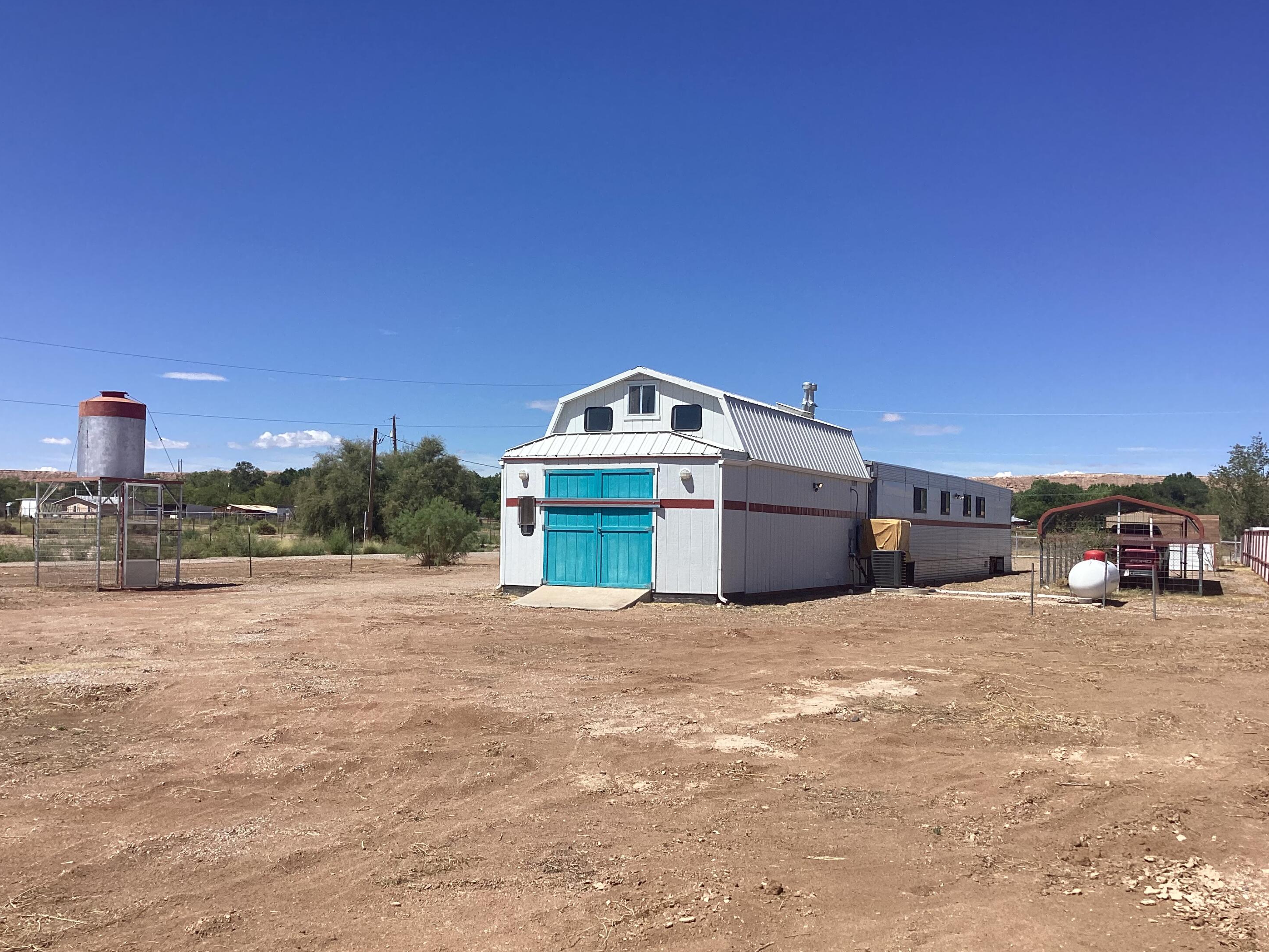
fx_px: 1173
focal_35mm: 32
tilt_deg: +0.2
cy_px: 475
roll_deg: -1.1
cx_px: 632
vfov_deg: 44.2
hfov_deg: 56.8
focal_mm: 3.3
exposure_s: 1/2146
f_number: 2.4
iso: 25
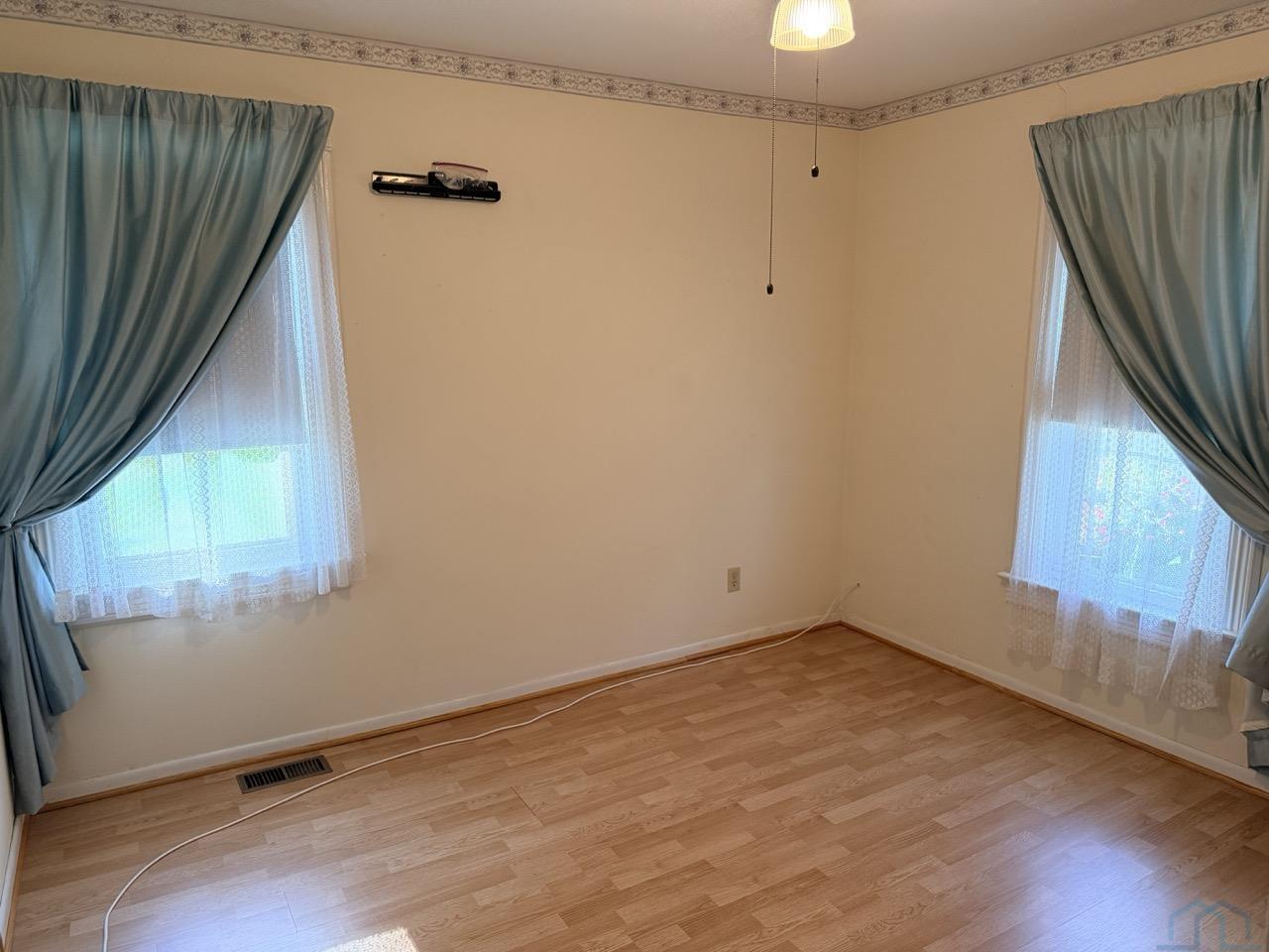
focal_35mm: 24
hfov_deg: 71.6
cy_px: 476
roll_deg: +0.9
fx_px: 880
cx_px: 634
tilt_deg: -10.3
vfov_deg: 56.8
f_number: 1.78
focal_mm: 6.76
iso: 320
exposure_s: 1/120
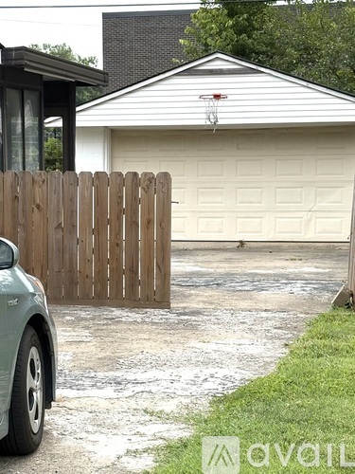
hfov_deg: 28.0
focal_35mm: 52
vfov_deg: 36.8
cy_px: 237
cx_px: 178
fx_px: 711
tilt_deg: -5.0
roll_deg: -1.0
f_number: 1.6
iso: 50
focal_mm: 5.96
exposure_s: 1/2283
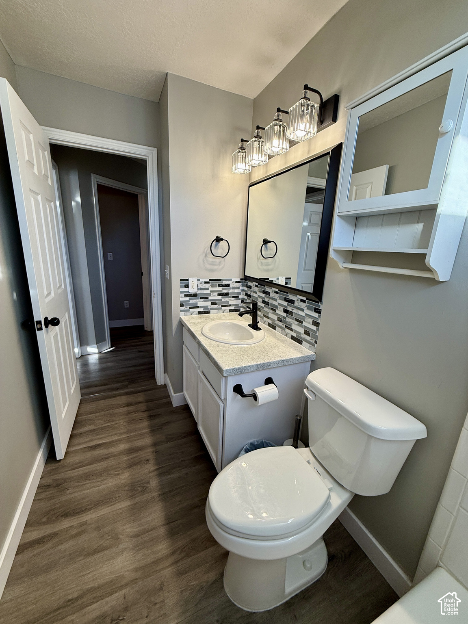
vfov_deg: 102.1
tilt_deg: -14.4
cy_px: 312
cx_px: 234
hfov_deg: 85.7
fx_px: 252
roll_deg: -2.9
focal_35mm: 14
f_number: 2.2
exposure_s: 1/120
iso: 64
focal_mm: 2.22
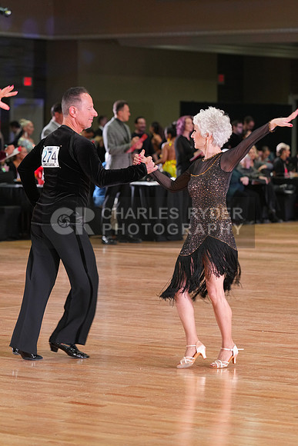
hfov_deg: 10.2
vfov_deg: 15.2
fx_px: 1675
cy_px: 223
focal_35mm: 135
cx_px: 149
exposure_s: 1/200
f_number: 4.5
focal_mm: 135
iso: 2500
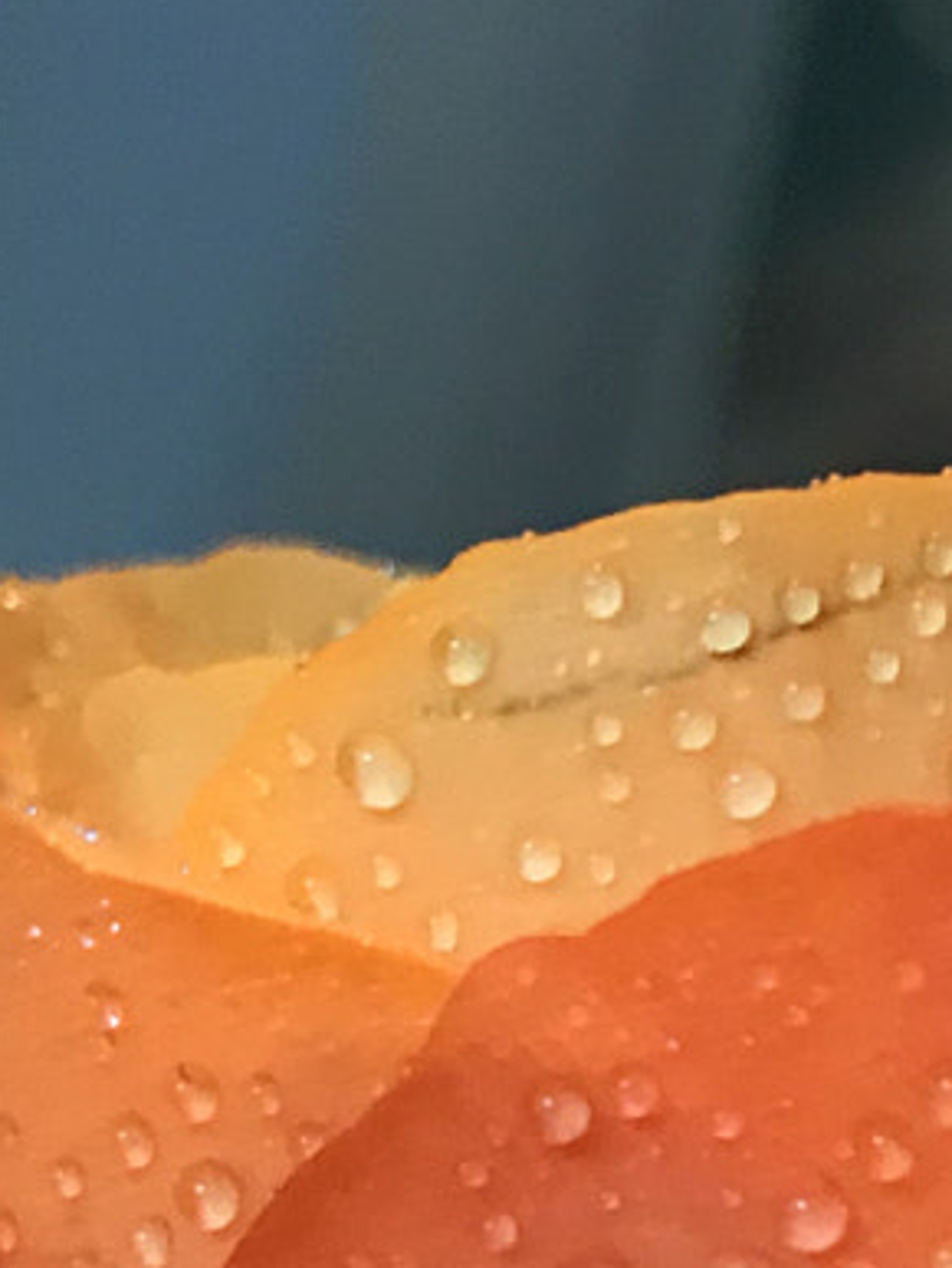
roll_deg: -14.6
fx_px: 4249
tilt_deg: -6.5
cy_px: 2083
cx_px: 1270
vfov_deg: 15.3
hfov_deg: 12.4
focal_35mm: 116
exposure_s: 1/30
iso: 40
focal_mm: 3.99
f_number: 1.8
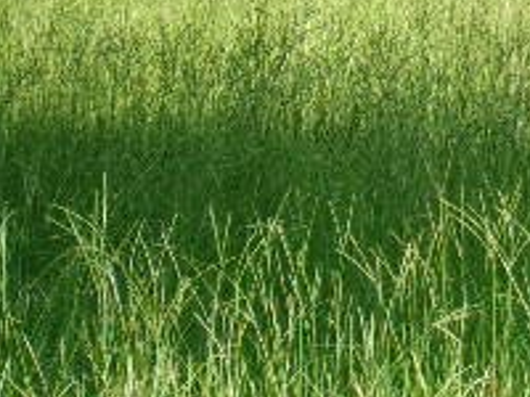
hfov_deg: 5.7
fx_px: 5282
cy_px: -230
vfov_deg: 4.3
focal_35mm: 345
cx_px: 498
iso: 80
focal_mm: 19.6
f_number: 6.6
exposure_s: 1/150
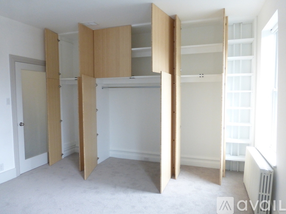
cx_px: 143
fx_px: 198
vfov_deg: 56.8
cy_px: 107
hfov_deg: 71.6
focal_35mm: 24
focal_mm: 4.3
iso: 400
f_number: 3.3
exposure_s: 1/60
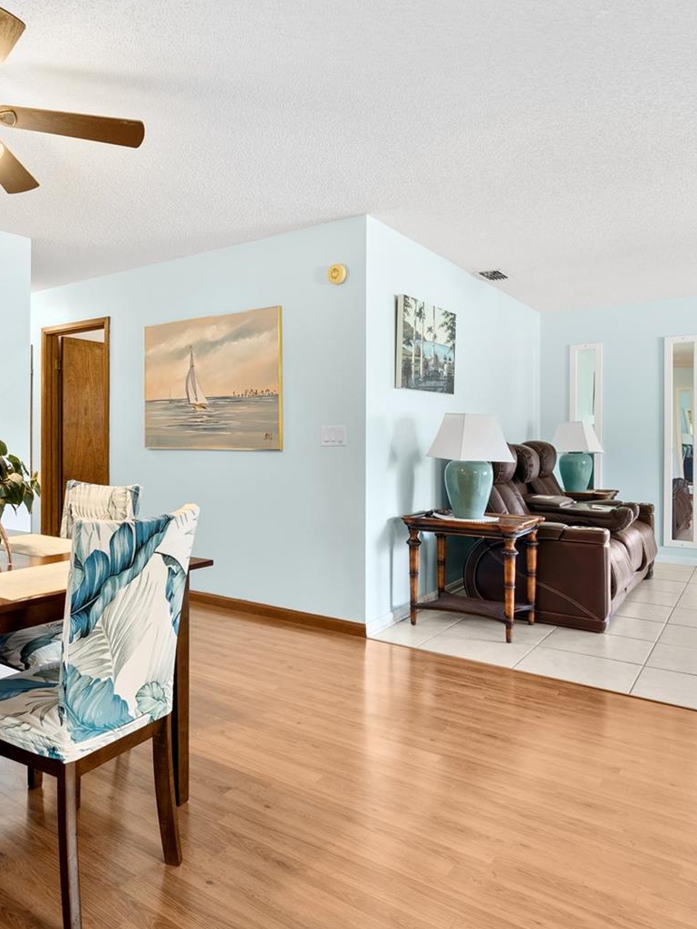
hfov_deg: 55.2
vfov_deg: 71.6
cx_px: 212
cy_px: 460
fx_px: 644
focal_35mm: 24
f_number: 8
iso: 400
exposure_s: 2
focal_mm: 16
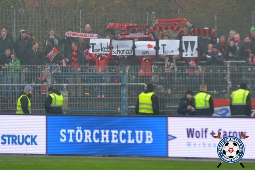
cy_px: 85
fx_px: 2146
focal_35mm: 303
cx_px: 127
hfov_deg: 6.8
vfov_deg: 4.5
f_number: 4
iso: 640
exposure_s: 1/1000
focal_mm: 200
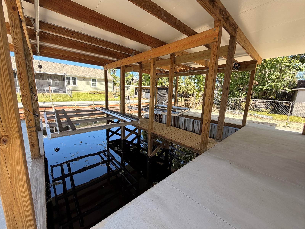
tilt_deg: -11.4
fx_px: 123
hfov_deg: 102.1
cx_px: 152
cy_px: 114
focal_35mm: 14
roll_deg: -1.9
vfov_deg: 85.7
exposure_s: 1/383
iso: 50
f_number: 2.2
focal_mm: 2.22
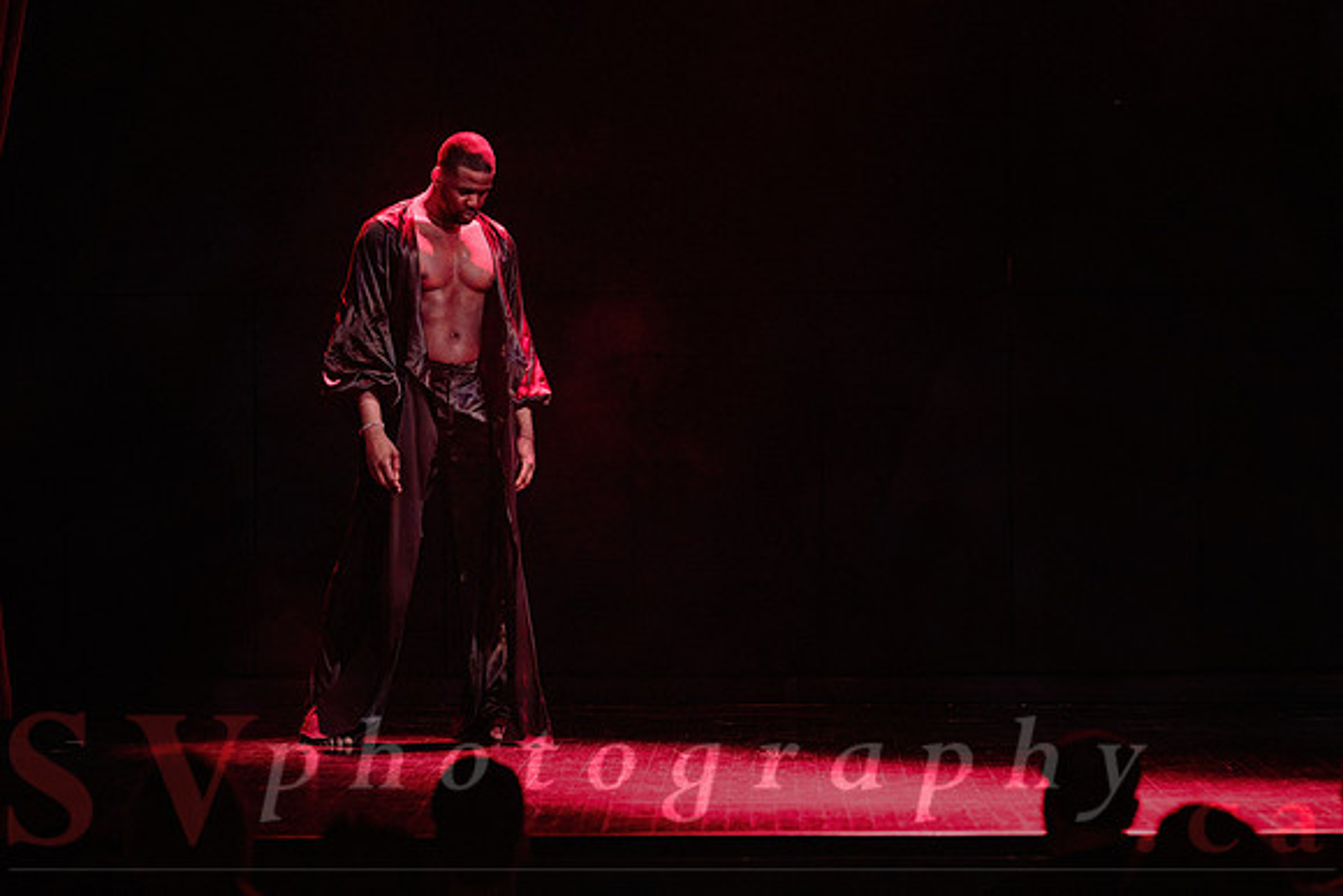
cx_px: 838
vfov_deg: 8.9
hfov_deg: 13.3
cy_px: 368
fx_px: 5749
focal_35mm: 154
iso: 1600
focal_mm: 122
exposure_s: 1/200
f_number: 2.8
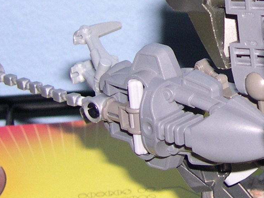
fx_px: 1037
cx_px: 325
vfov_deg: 10.8
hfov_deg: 14.0
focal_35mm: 136
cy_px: -21
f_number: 2.8
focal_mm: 8
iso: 100
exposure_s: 1/60
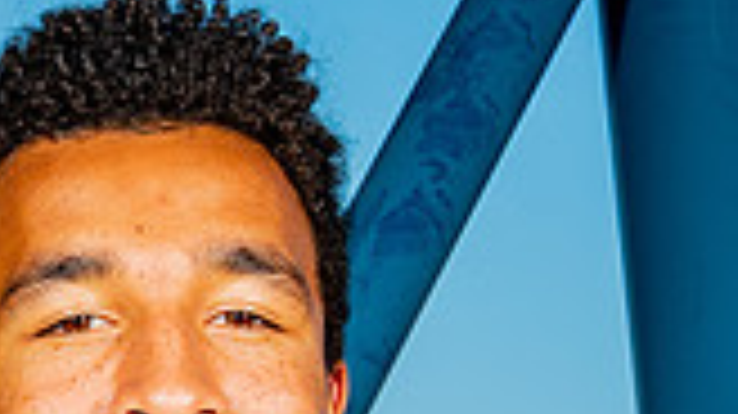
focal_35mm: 194
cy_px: 957
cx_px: 215
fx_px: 3794
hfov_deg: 11.1
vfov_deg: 6.0
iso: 125
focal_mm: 44
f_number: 11
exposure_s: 1/125
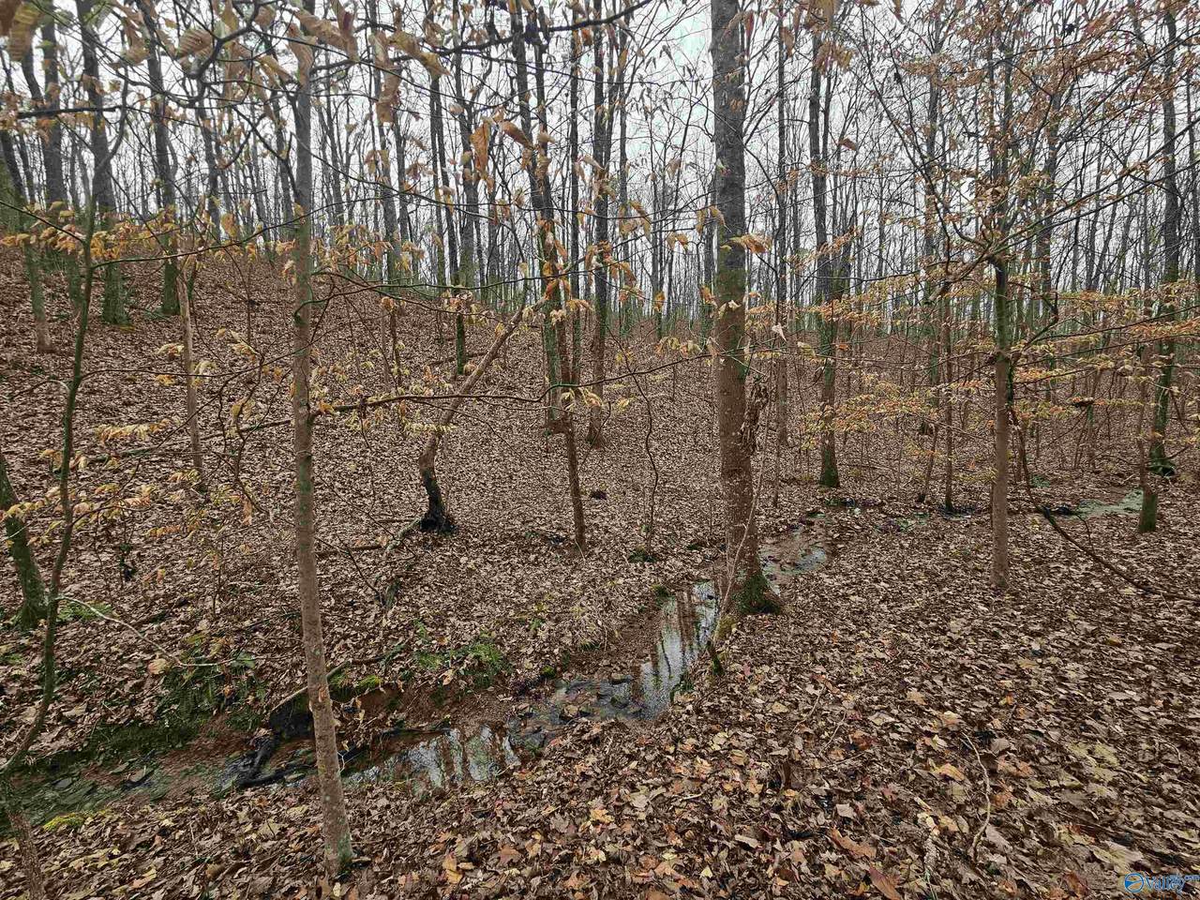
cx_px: 600
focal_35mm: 13
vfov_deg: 89.9
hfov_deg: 106.2
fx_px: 451
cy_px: 450
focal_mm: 2.2
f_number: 2.2
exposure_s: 1/395
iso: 50
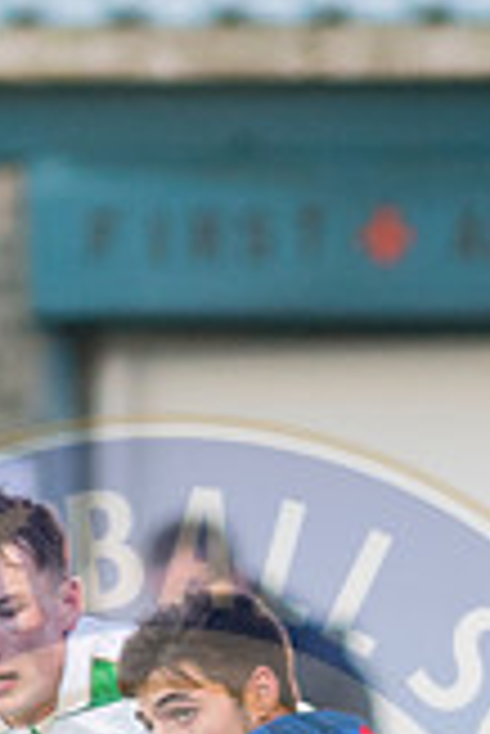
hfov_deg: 1.1
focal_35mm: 1240
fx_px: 25261
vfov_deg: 1.7
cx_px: 157
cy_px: 995
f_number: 3.2
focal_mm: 300
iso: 800
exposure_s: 1/1000
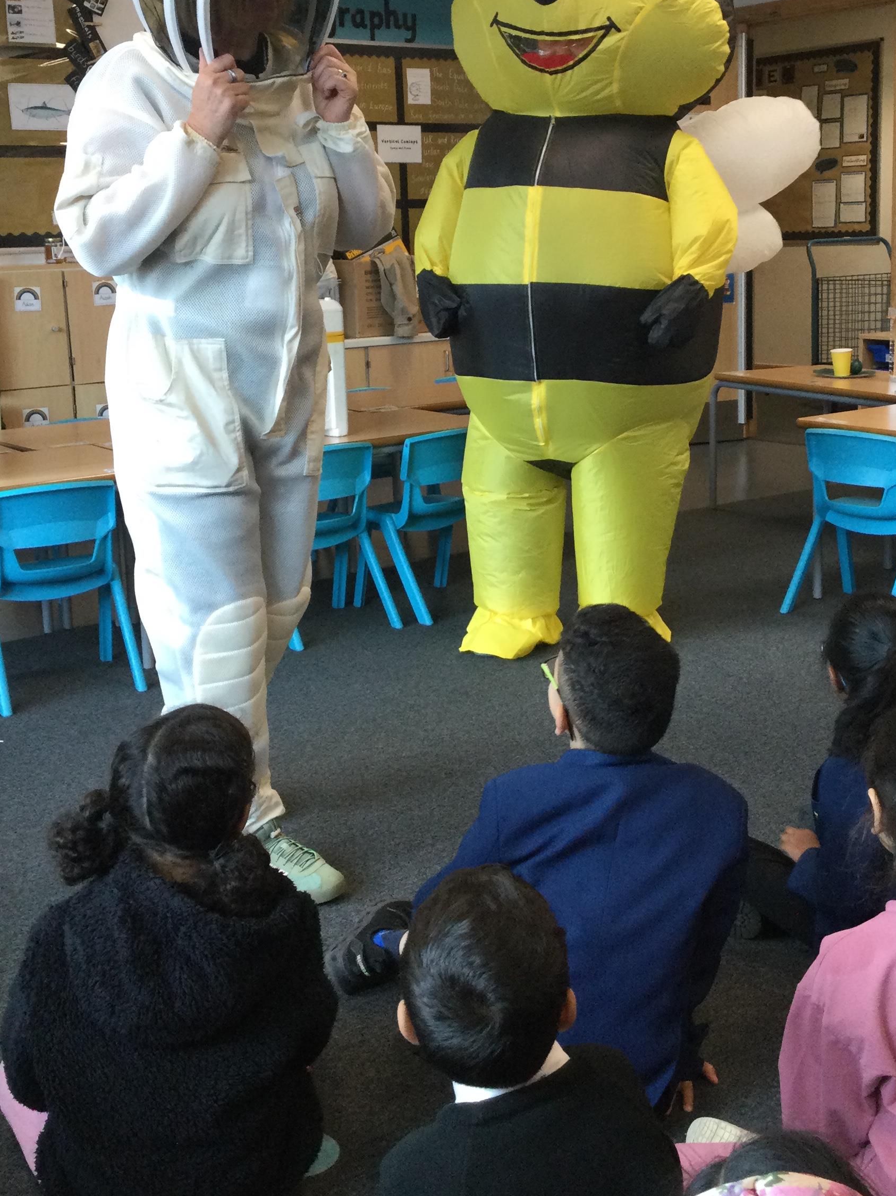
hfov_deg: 32.2
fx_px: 1553
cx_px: 488
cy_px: 464
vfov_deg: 41.8
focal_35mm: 45
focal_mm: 3.3
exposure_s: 1/33
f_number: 2.4
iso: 50
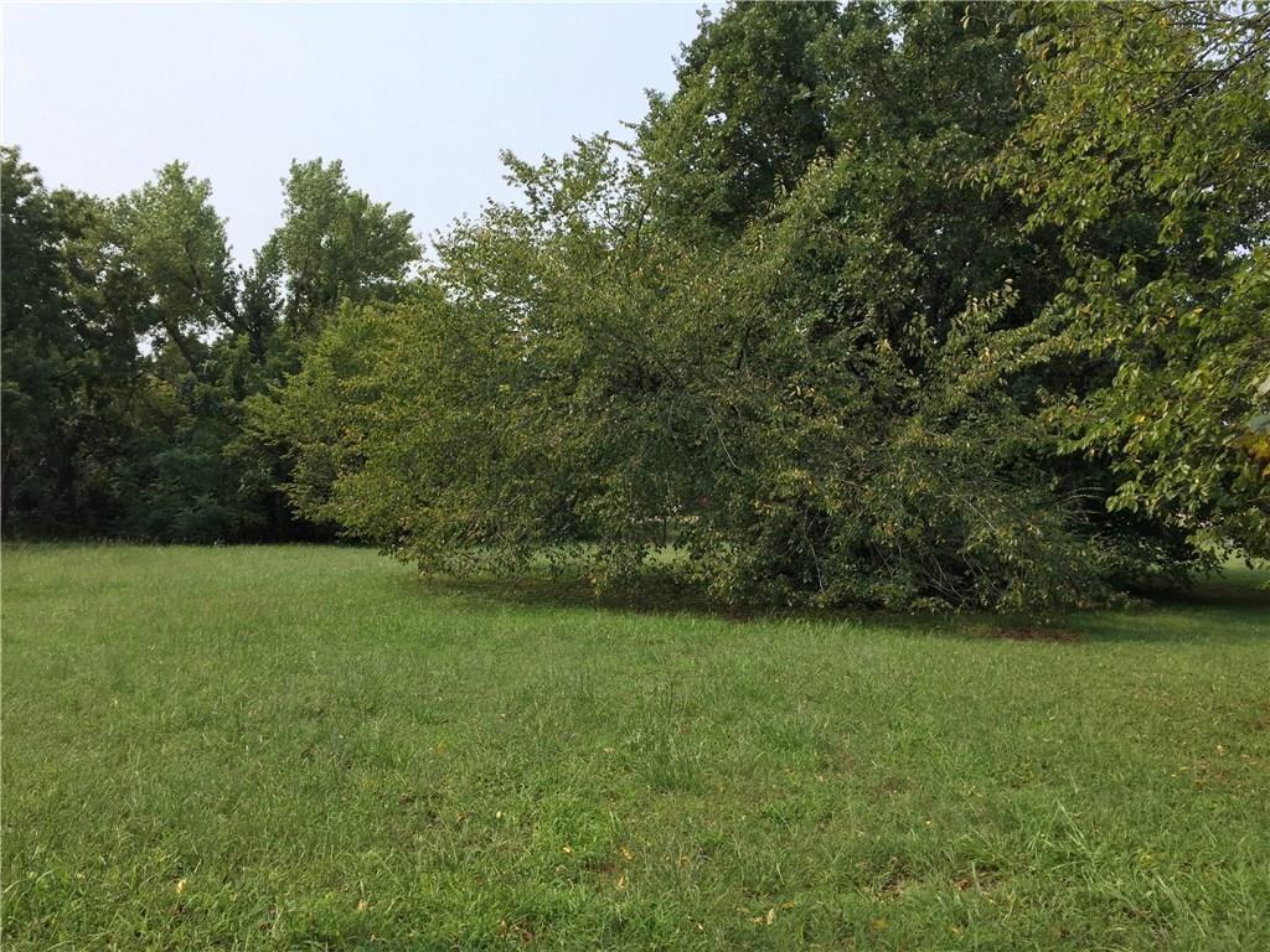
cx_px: 635
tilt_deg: +1.7
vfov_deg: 48.2
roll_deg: -3.3
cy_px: 476
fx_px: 1064
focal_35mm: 29
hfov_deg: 61.7
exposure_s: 1/1236
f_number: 2.2
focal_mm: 4.15
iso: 32
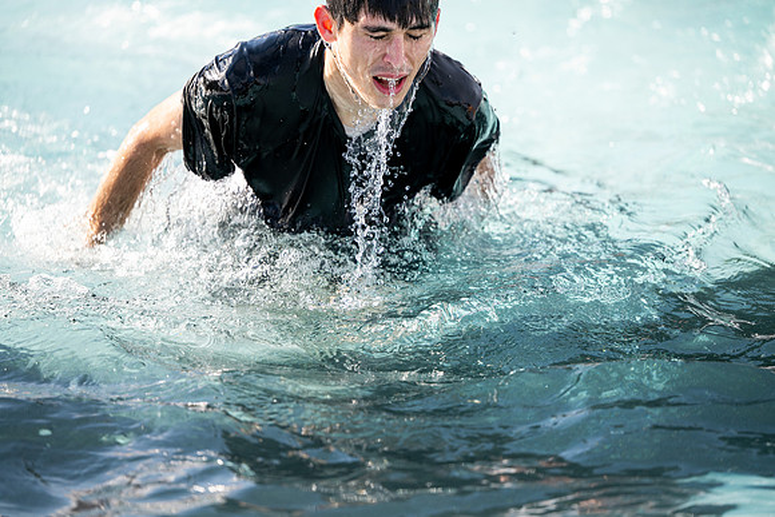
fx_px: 3230
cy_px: 258
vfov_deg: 9.2
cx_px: 388
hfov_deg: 13.7
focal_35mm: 150
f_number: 2.8
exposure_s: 1/2000
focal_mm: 150
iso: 100
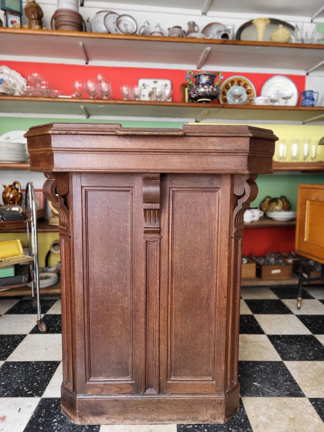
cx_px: 162
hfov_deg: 53.1
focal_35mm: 26
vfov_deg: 67.3
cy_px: 216
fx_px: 324
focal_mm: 5.4
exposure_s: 1/50
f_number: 1.8
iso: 200
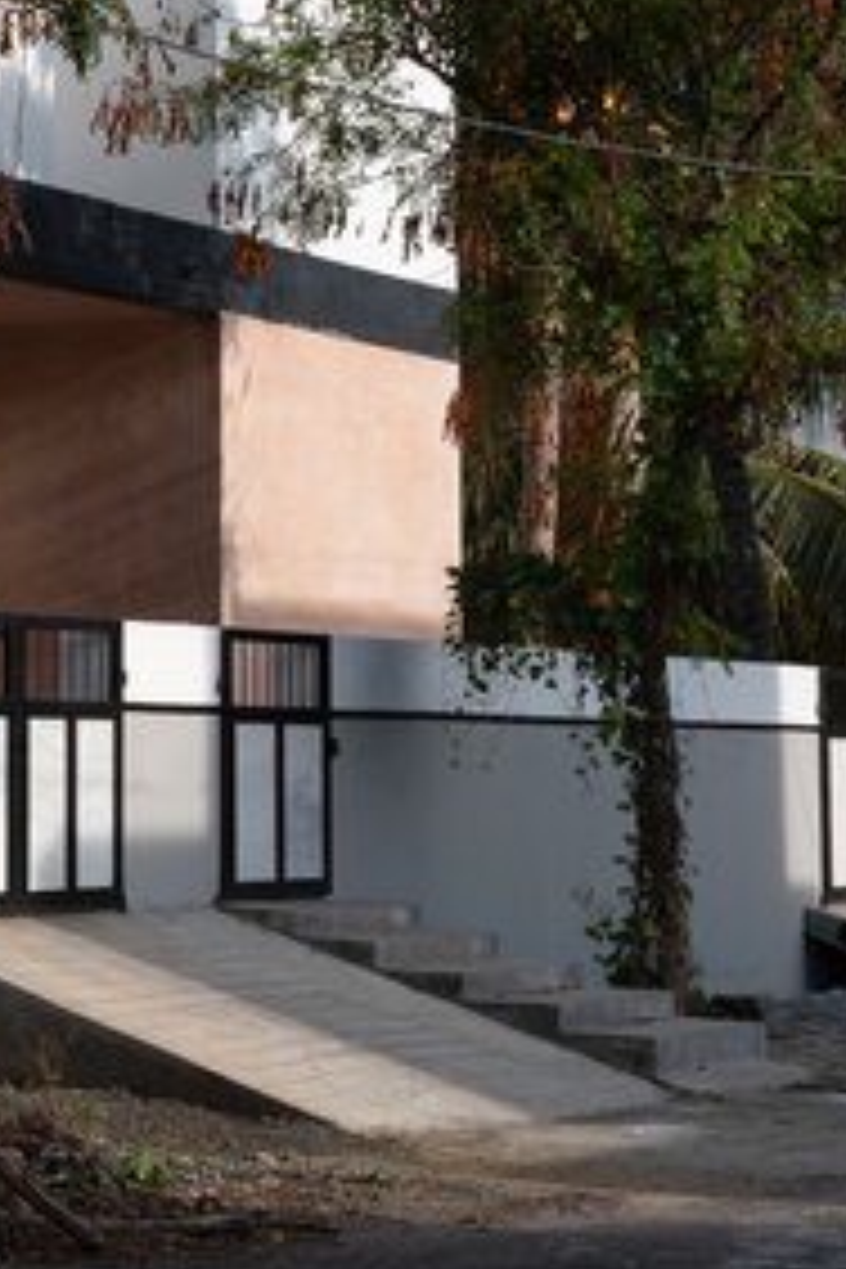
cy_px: 281
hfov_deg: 13.1
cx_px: -135
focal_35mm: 102
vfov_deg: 19.8
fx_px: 3595
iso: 100
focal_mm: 24
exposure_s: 1/160
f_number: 10
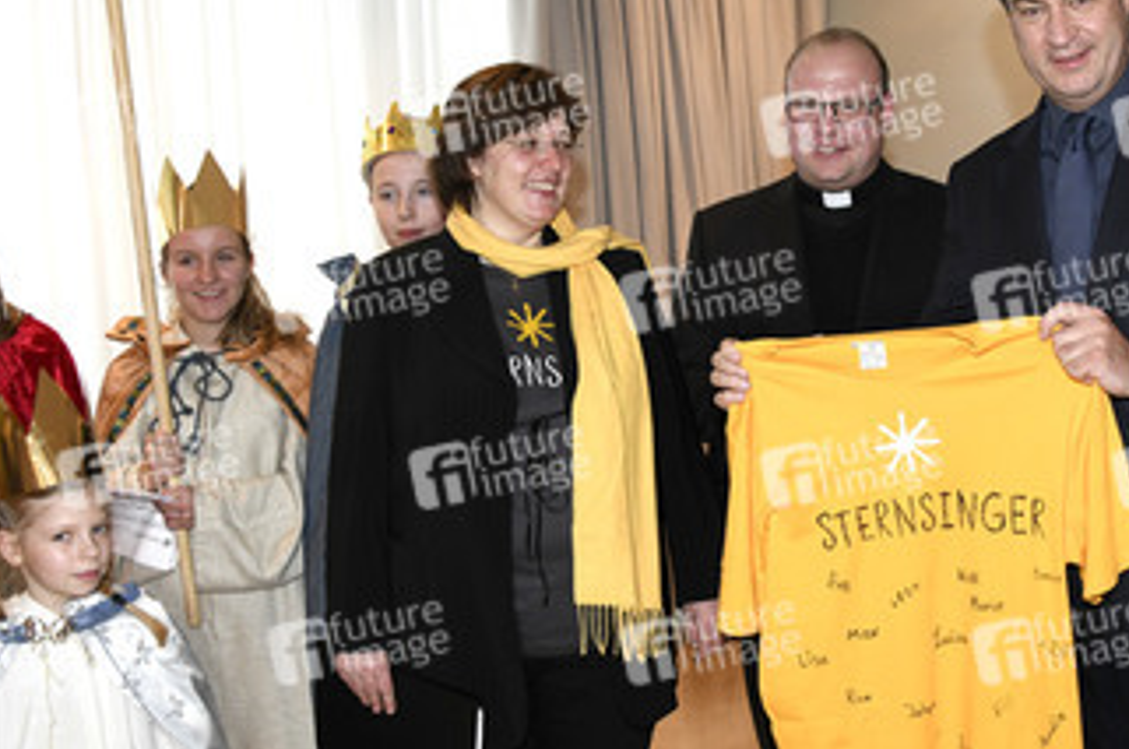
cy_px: 380
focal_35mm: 45
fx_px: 1409
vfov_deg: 29.8
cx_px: 758
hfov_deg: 43.0
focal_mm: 32
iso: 2000
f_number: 6.3
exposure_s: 1/160
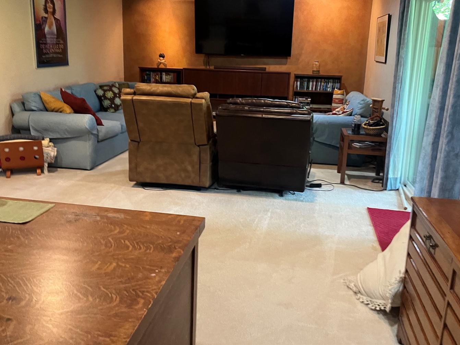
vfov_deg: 45.2
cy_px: 140
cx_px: 236
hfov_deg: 58.4
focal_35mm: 31
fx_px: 412
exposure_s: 1/60
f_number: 1.6
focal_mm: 5.1
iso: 400
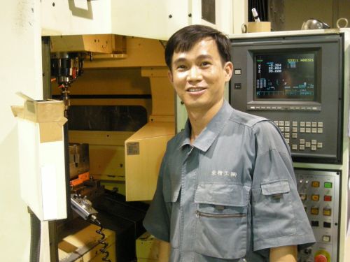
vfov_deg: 29.7
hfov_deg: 38.9
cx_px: 175
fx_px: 495
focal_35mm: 49
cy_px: 131
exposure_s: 1/11.7
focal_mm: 7.9
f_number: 3.2
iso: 400
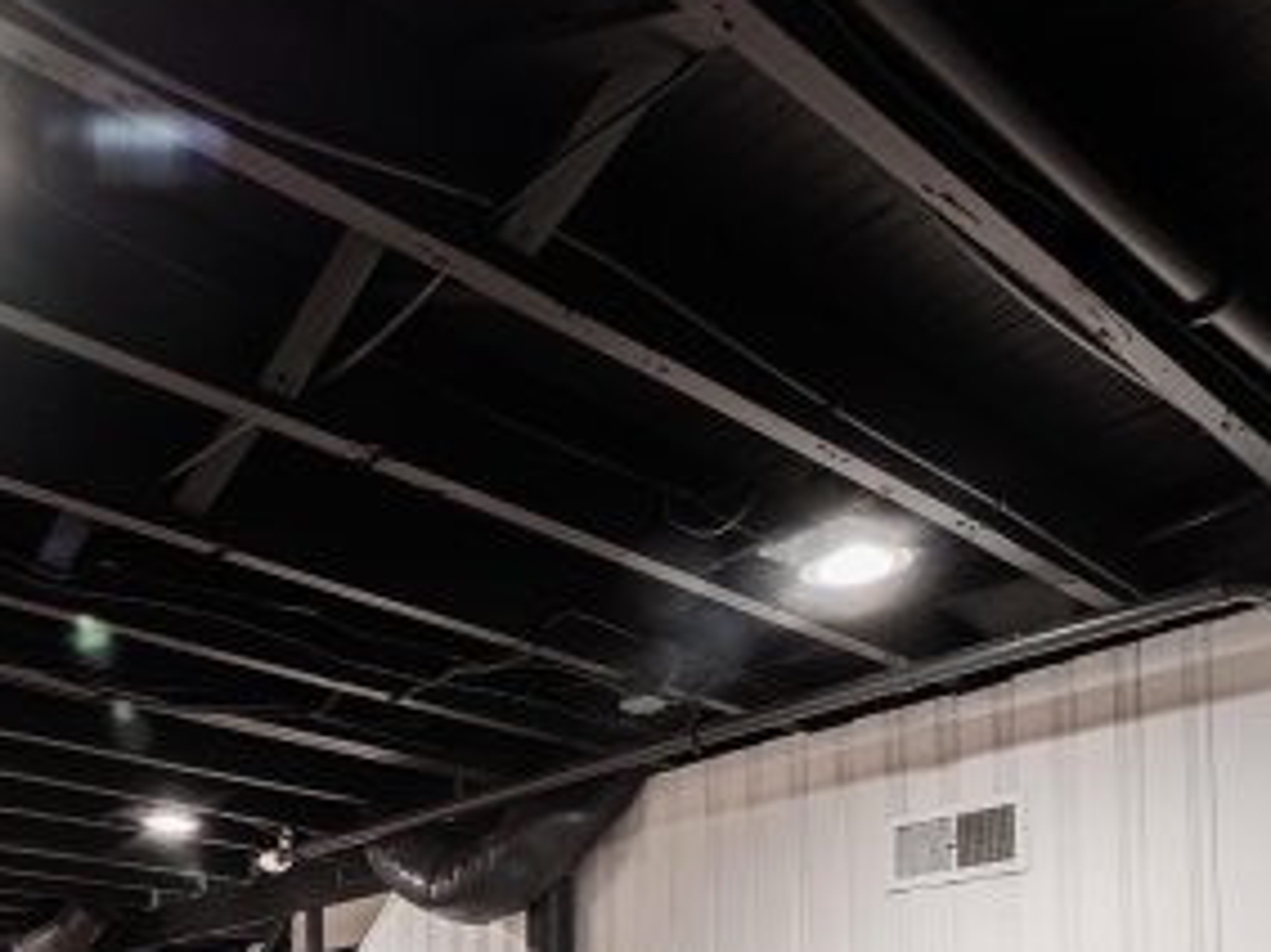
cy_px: 1060
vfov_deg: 36.1
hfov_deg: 52.6
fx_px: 1211
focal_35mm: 33
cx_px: 299
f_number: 5
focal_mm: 7
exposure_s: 1/2
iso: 200
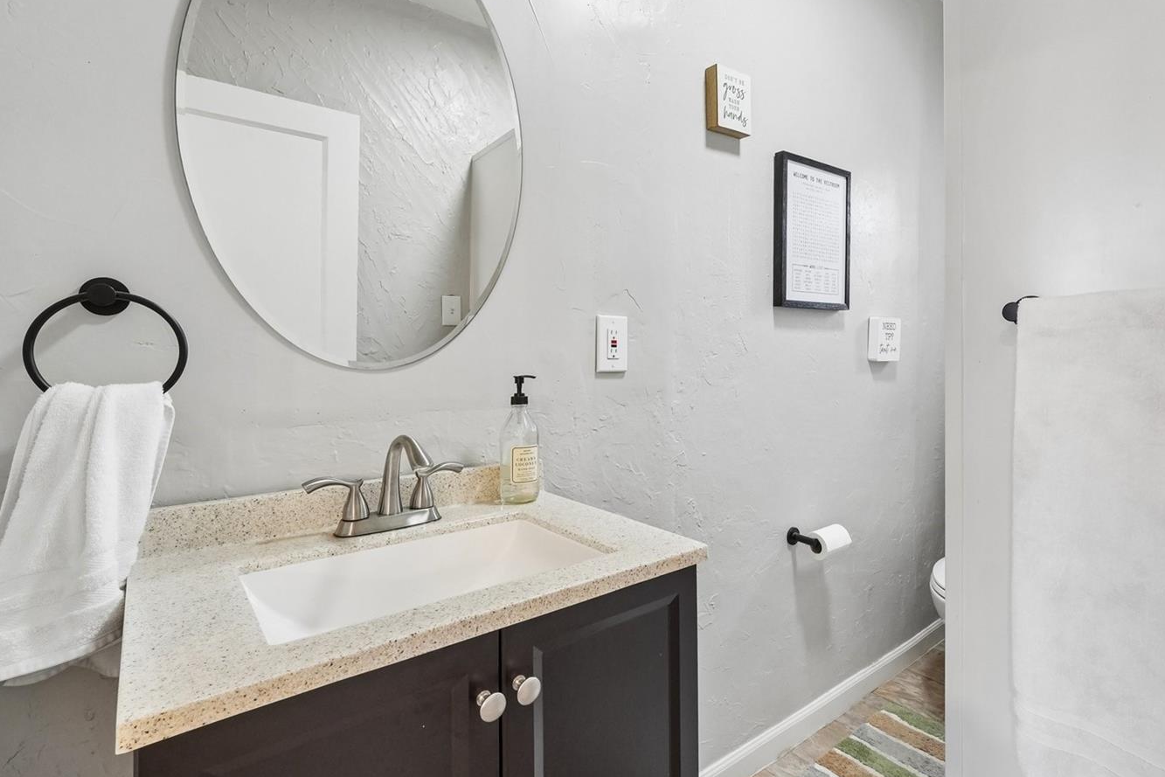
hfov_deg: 89.6
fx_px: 583
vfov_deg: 67.2
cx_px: 650
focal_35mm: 18
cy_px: 342
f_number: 8
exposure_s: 1/15
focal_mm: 10
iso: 800
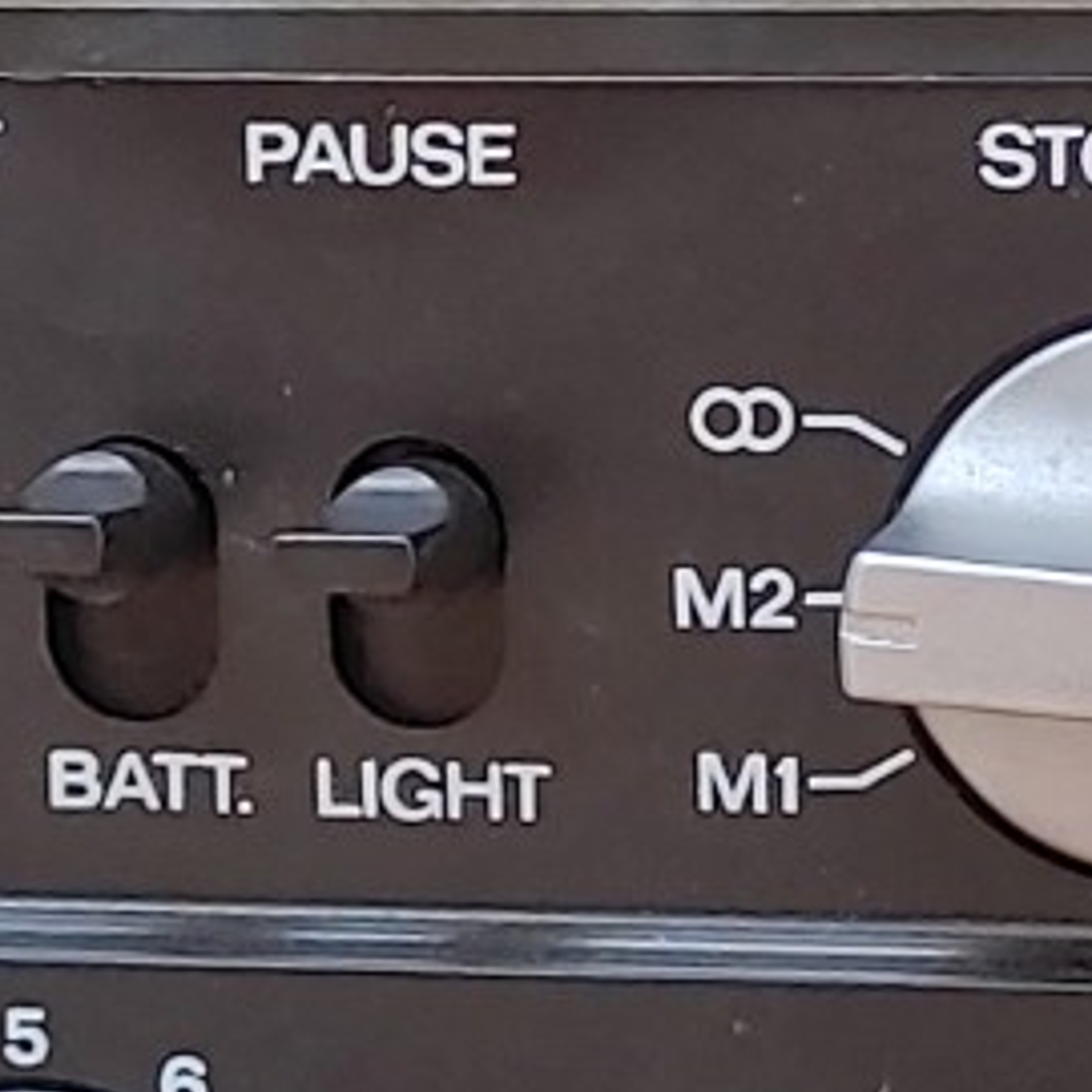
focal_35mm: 207
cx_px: 536
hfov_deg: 8.5
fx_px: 7388
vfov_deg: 8.4
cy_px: 1056
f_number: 1.8
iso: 50
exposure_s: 1/64
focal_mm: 4.36
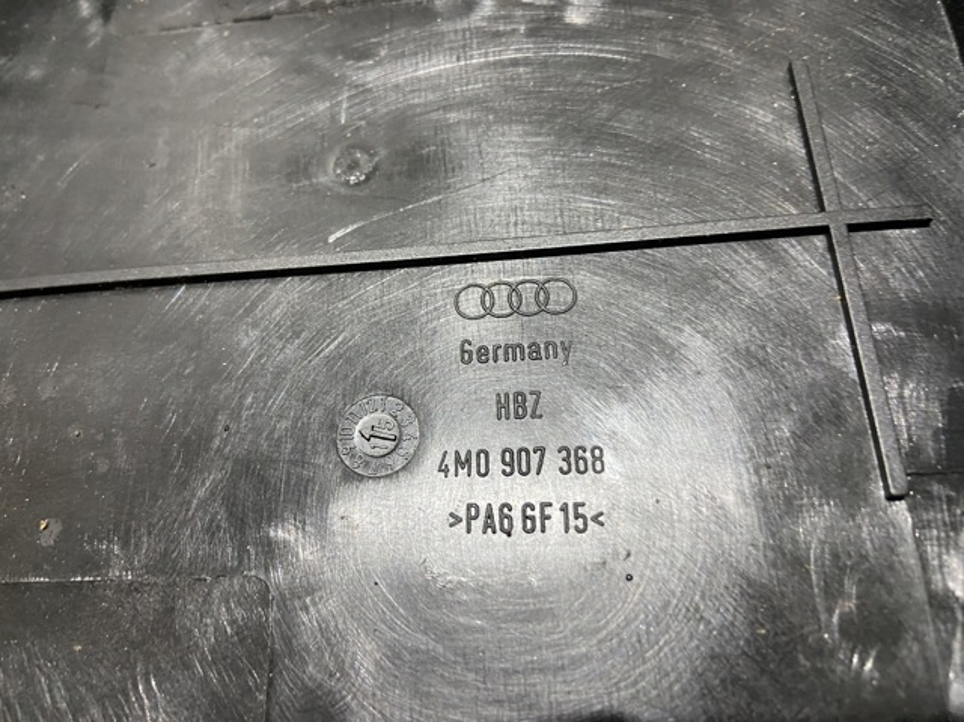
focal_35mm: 25
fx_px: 696
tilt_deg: -54.1
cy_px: 361
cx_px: 482
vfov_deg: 54.8
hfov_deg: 69.4
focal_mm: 4.25
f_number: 1.8
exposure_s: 1/50
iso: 250
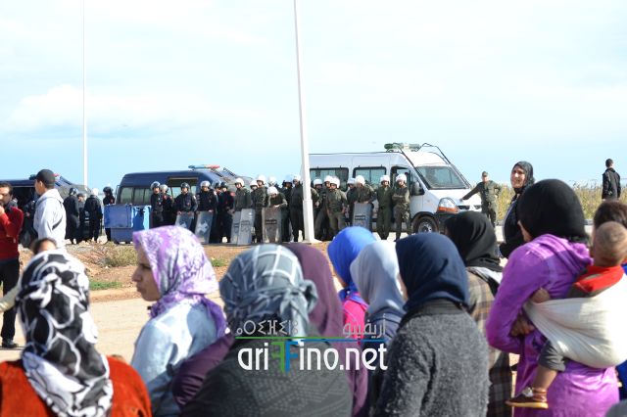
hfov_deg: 24.6
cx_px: 314
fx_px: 1436
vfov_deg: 16.5
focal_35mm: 82
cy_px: 208
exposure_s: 1/200
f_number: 7.1
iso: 100
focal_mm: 55
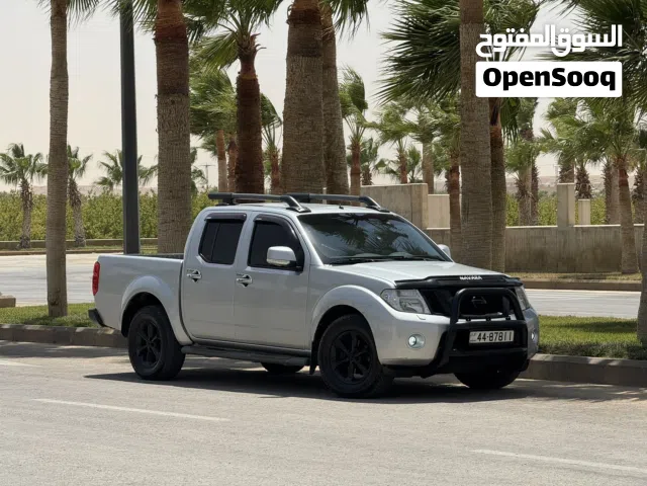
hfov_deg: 16.4
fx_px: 2243
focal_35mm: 120
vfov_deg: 12.3
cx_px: 324
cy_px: 243
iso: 50
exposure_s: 1/1969
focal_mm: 15.66
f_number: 2.8
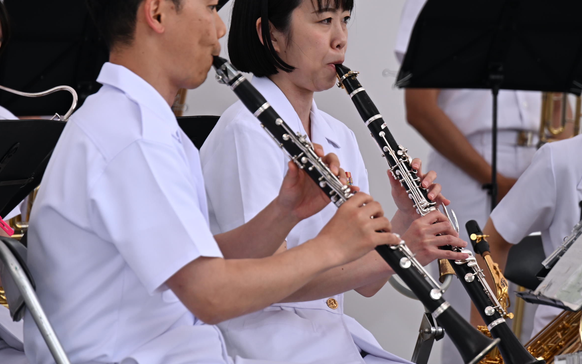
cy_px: 95
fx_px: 5679
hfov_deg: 5.9
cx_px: 375
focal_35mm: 358
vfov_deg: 3.7
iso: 100
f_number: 7.1
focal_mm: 200
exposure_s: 1/160
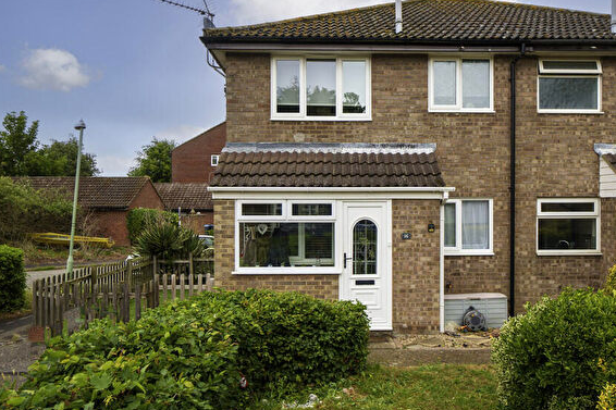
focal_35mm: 26
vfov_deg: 49.5
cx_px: 374
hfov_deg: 68.6
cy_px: 190
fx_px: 445
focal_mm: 14
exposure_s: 1/160
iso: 125
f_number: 4.5
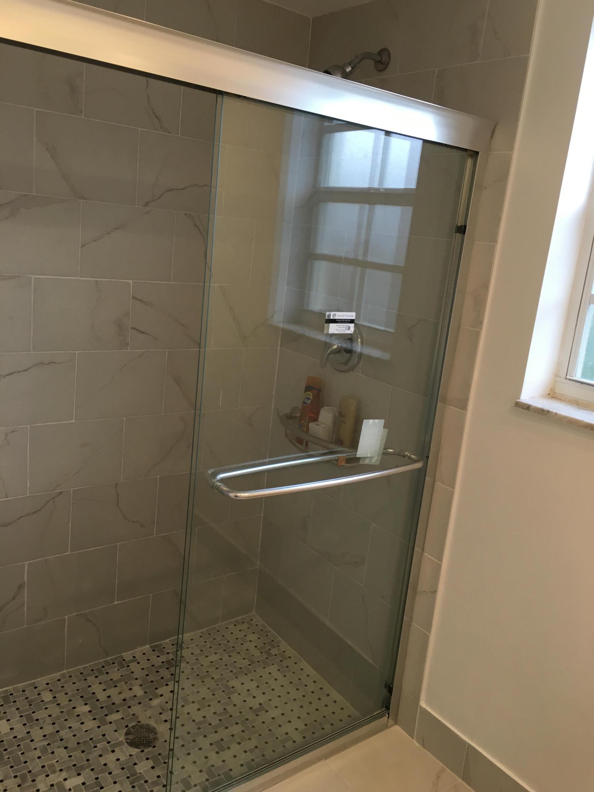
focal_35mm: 29
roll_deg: -6.3
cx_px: 297
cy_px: 396
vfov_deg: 61.7
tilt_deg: -12.1
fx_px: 664
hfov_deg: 48.2
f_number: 2.2
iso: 25
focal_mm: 4.15
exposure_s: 1/40
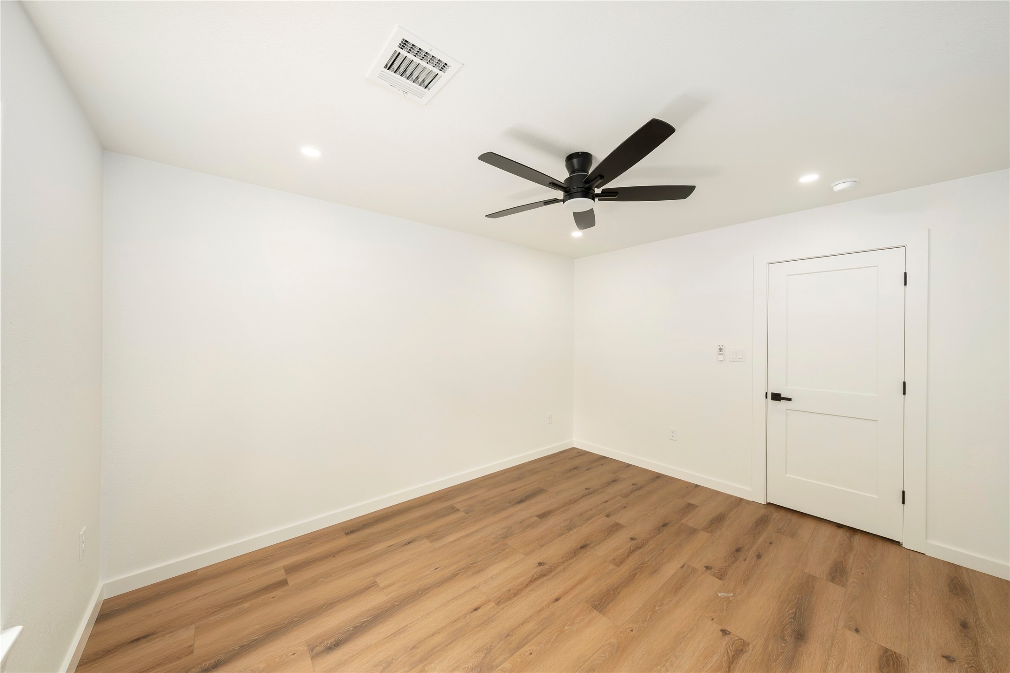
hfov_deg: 112.6
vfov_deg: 90.0
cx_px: 505
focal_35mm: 12
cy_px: 336
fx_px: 337
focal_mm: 12
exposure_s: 1/8
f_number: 8
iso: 100
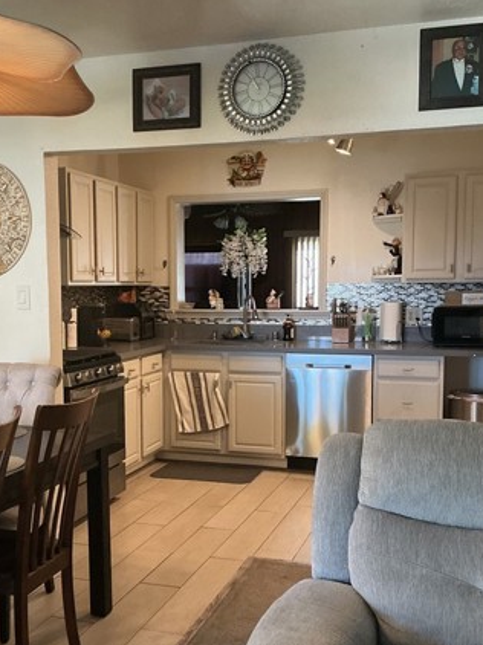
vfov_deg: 42.9
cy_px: 362
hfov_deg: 32.7
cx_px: 185
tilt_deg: -5.7
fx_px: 819
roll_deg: +0.6
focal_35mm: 44
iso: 200
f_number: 1.8
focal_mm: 3
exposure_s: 1/60
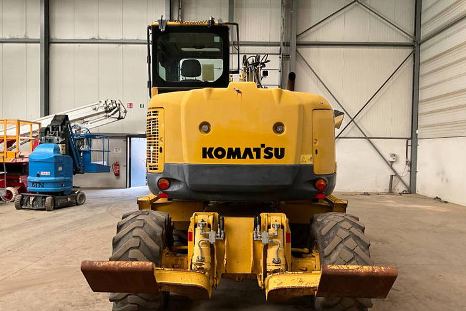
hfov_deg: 60.3
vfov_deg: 42.3
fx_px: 401
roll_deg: -0.9
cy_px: 164
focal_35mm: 31
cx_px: 231
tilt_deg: -1.2
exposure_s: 1/62
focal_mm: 3
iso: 64
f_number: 1.8
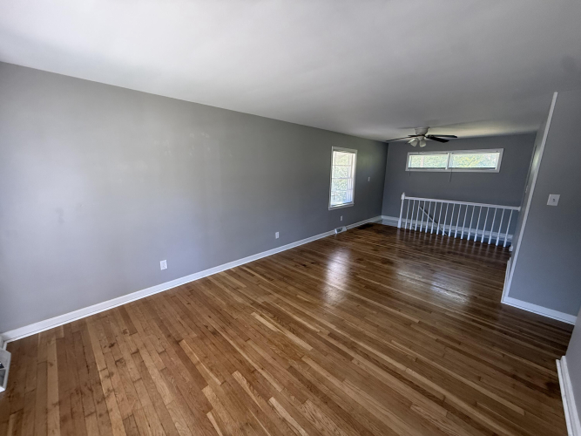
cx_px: 290
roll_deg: -0.2
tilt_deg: -10.8
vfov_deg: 85.7
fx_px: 235
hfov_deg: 102.1
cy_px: 218
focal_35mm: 14
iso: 320
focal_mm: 2.22
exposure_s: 1/99
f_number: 2.2
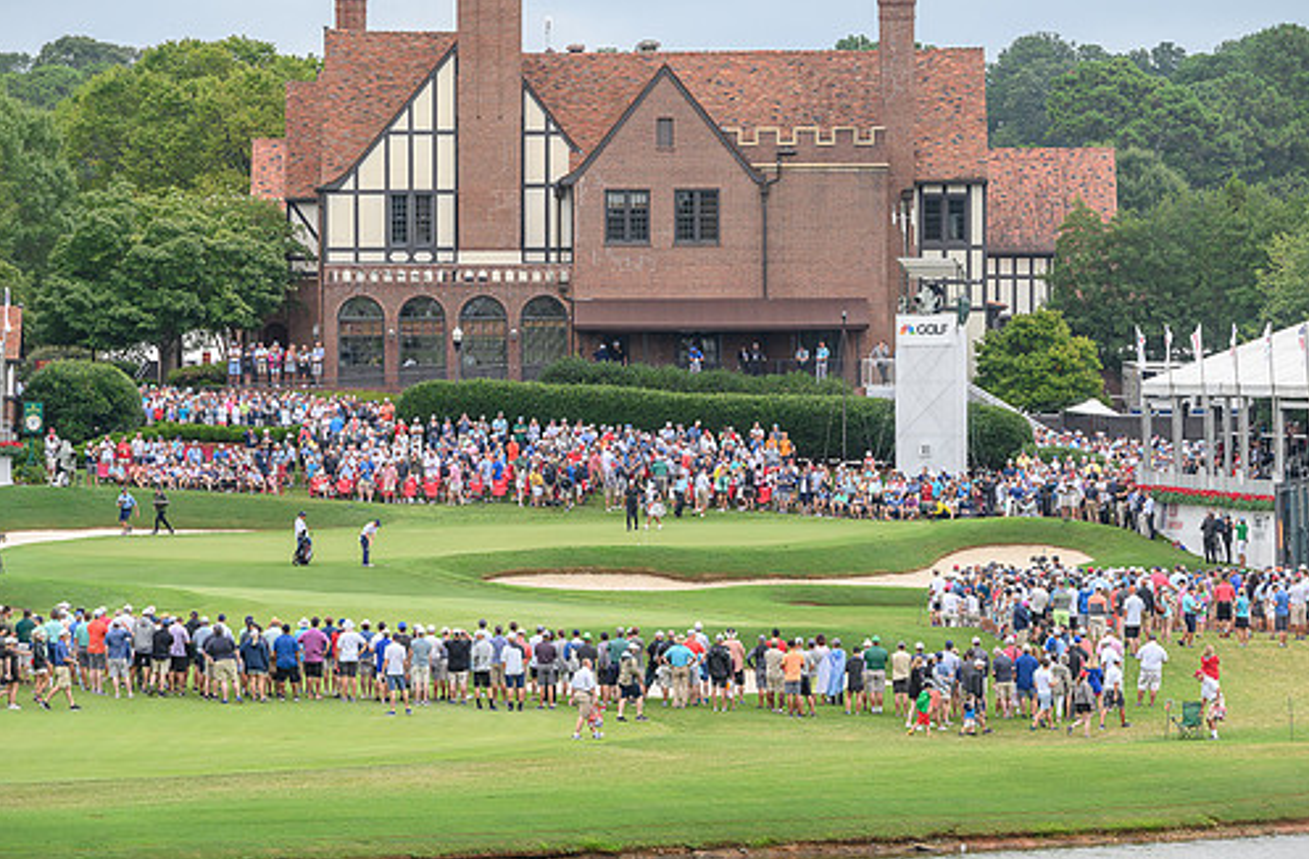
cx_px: 669
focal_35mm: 214
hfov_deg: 9.7
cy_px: 442
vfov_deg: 6.3
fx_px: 7742
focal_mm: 180
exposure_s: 1/250
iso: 800
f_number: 6.3
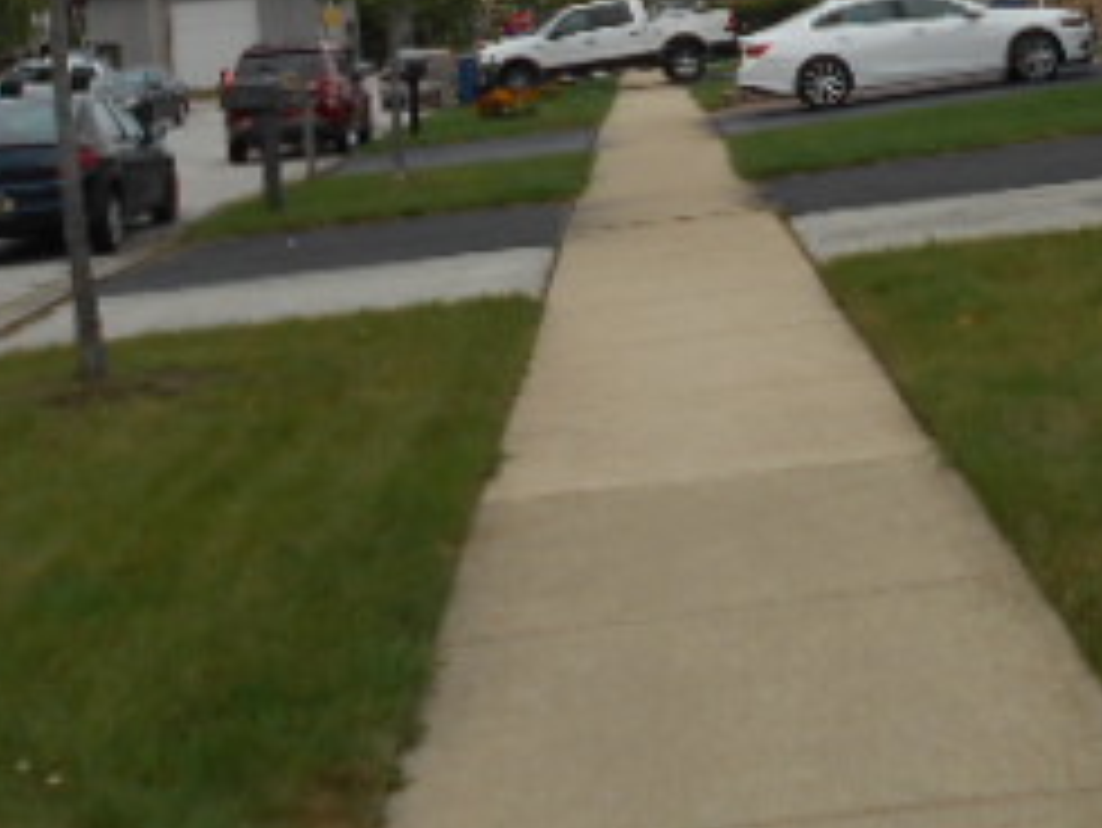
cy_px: -108
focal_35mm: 68
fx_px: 2166
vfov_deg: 20.5
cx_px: 720
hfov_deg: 28.4
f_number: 3.2
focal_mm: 4.6
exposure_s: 1/500
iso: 80
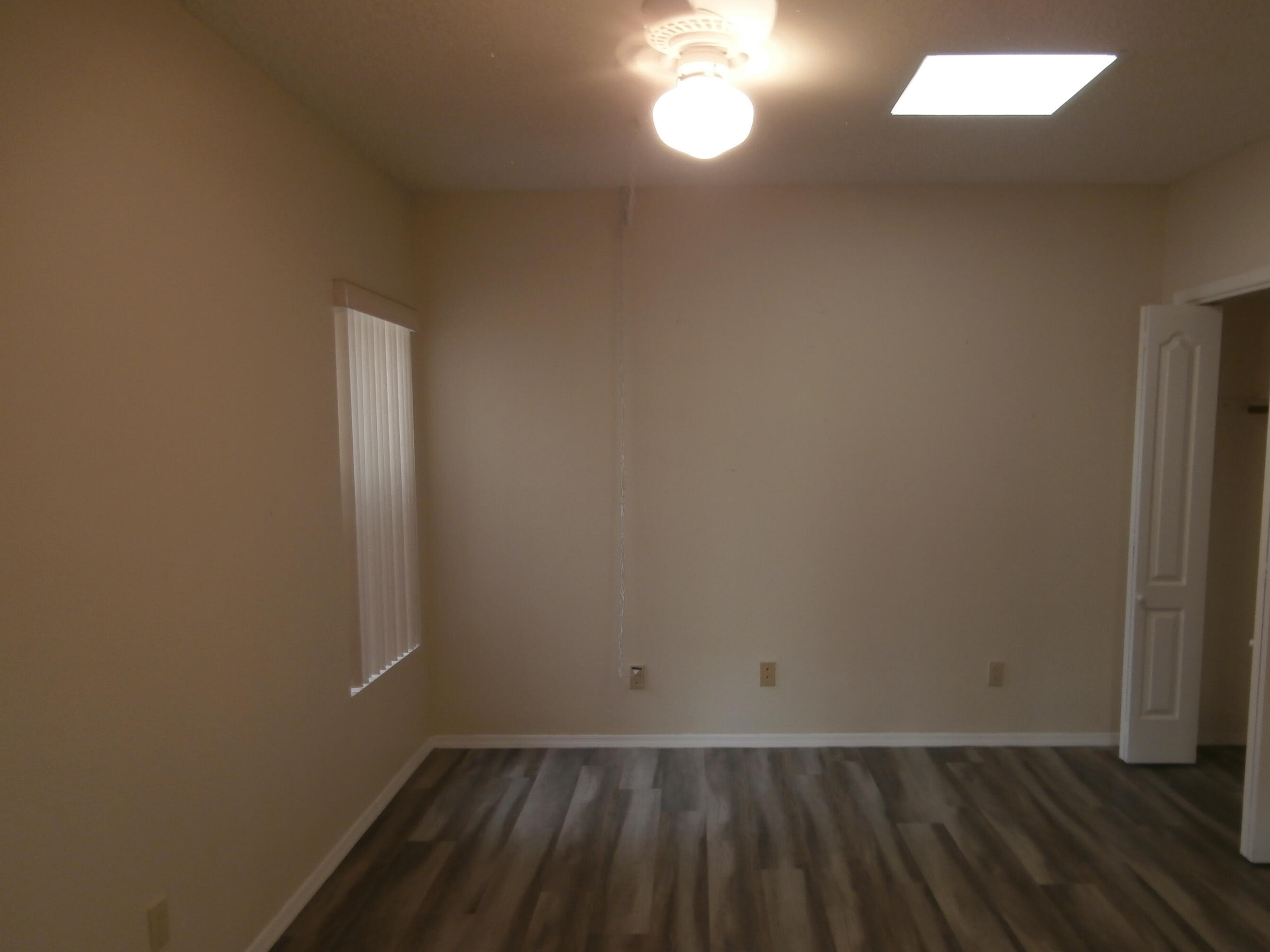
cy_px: 524
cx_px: 713
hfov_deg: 65.1
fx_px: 991
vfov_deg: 51.3
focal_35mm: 27
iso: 100
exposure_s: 1/8
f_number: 3
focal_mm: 4.2
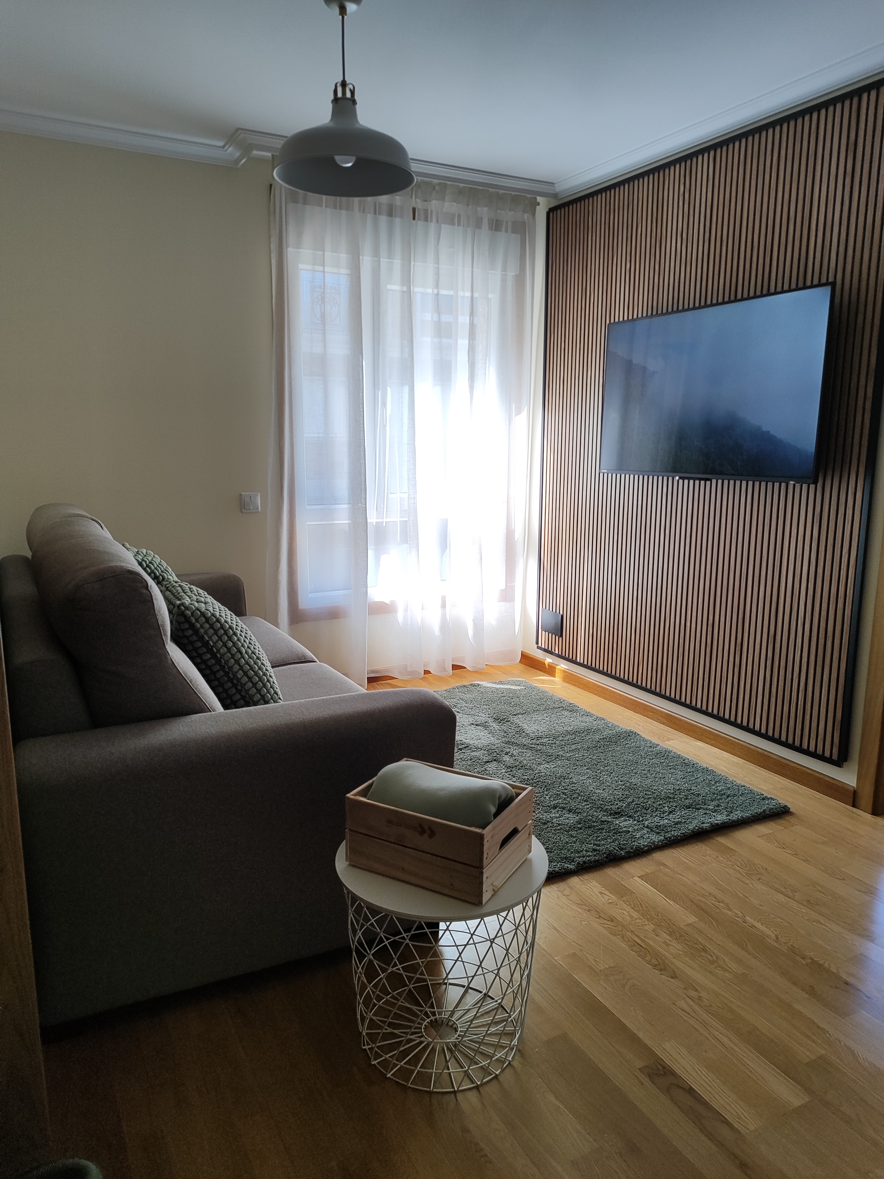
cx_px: 442
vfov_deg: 71.6
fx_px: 817
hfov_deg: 56.8
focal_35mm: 24
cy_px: 590
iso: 61
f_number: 1.89
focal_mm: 5.89
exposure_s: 1/100
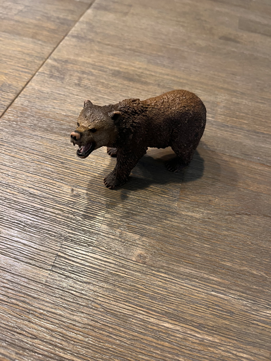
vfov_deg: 67.3
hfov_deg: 53.1
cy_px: 180
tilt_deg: -54.9
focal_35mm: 26
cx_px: 136
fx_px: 271
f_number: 1.6
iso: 250
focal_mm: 5.1
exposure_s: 1/50
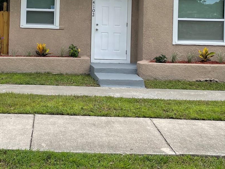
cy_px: 27
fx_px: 338
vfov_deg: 27.3
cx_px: 52
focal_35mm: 52
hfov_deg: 35.9
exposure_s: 1/1715
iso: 32
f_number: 1.6
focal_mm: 4.2
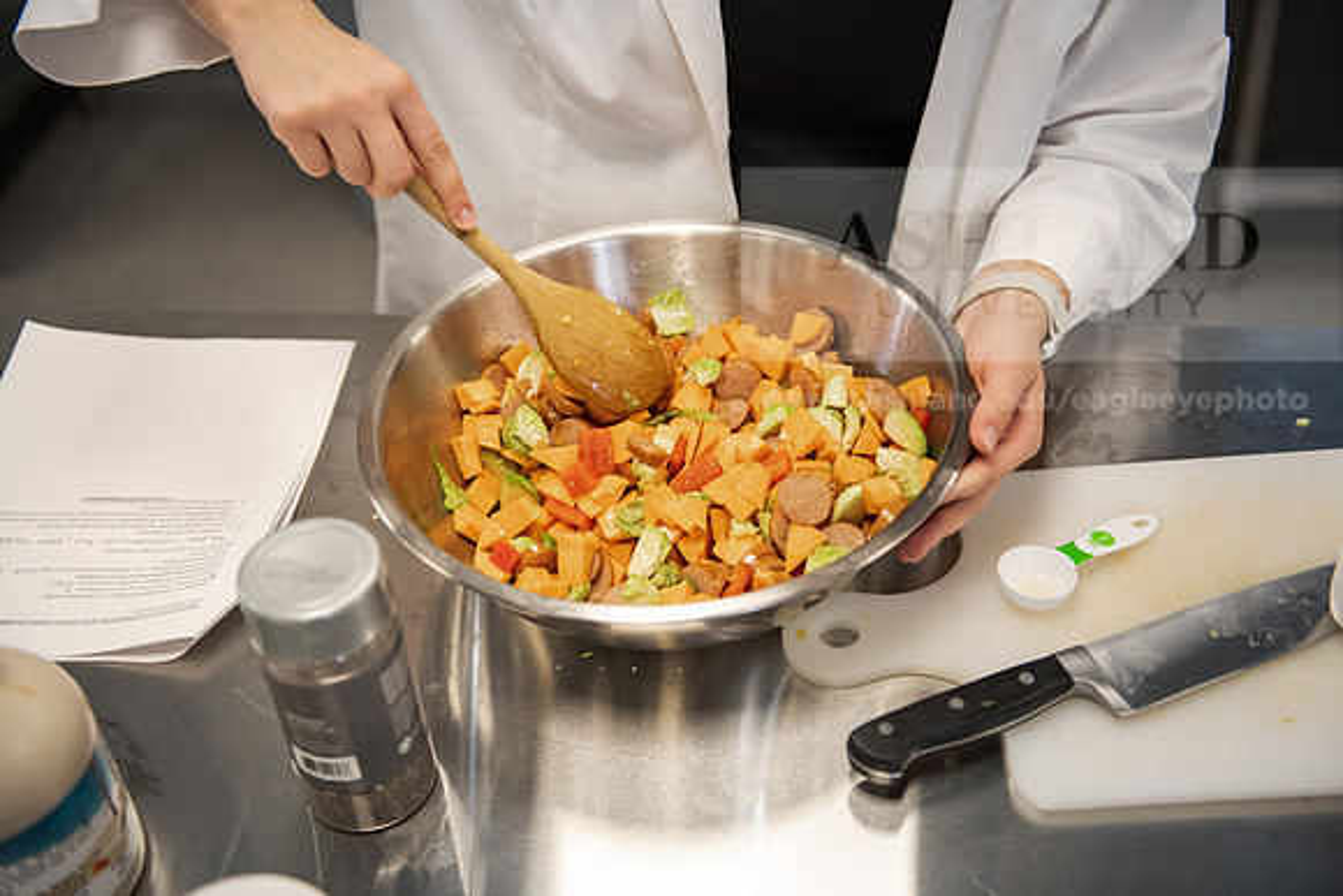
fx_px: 1791
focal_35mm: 48
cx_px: 672
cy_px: 448
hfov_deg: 41.1
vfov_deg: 28.1
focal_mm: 48
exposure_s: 1/200
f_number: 2.8
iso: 640
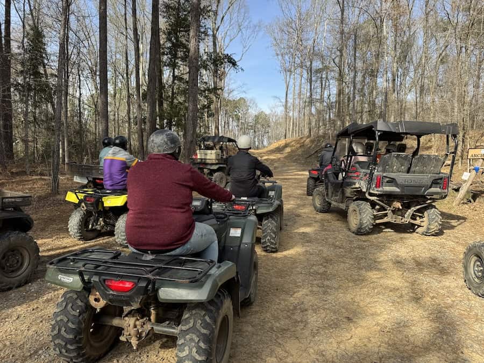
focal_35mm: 24
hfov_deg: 71.6
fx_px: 336
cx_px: 242
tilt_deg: -2.3
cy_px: 182
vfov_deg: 56.8
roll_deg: -1.7
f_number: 1.78
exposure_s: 1/1456
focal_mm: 6.76
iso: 80
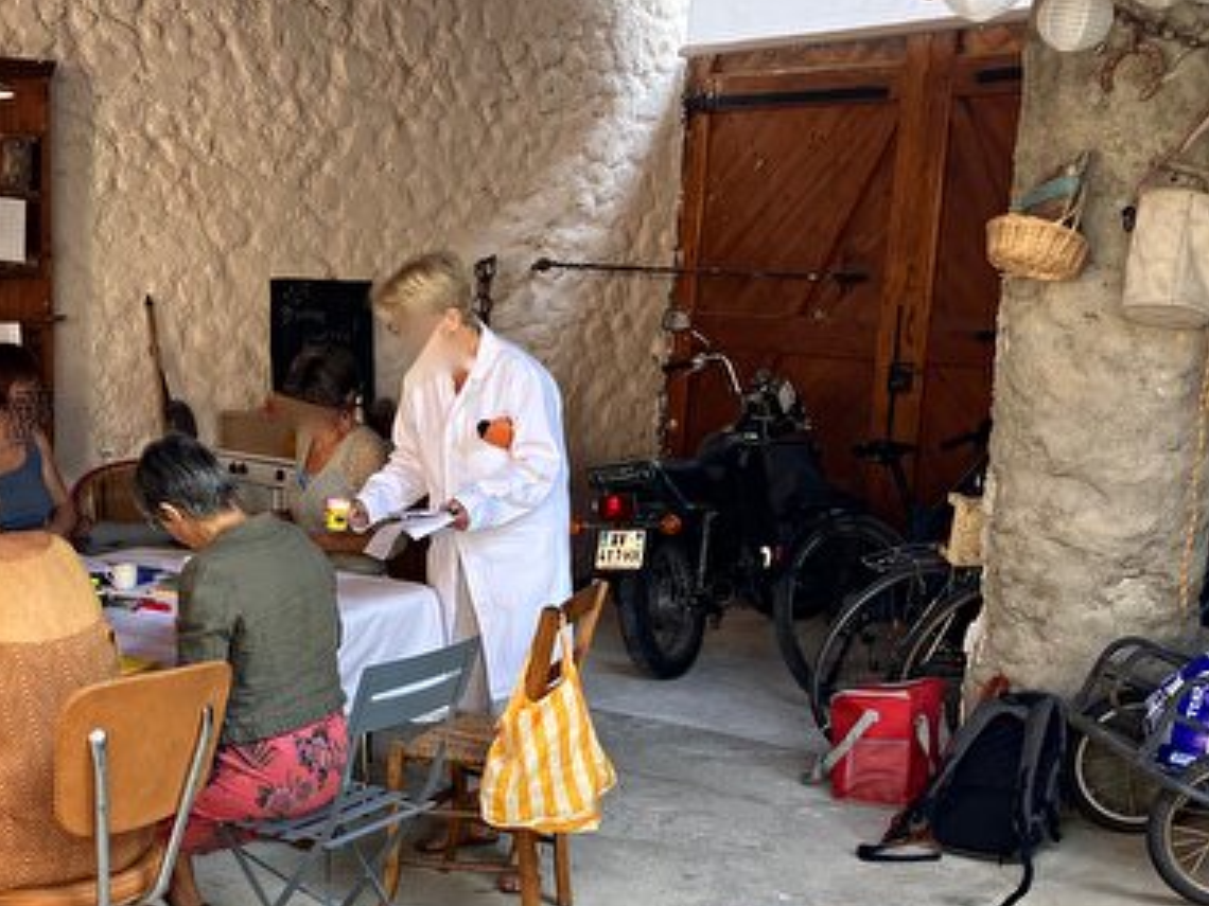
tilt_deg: -10.8
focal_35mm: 51
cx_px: 278
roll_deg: -1.7
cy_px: 649
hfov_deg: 36.5
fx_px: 1781
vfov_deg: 28.3
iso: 80
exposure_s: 1/119
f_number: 1.8
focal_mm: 3.99
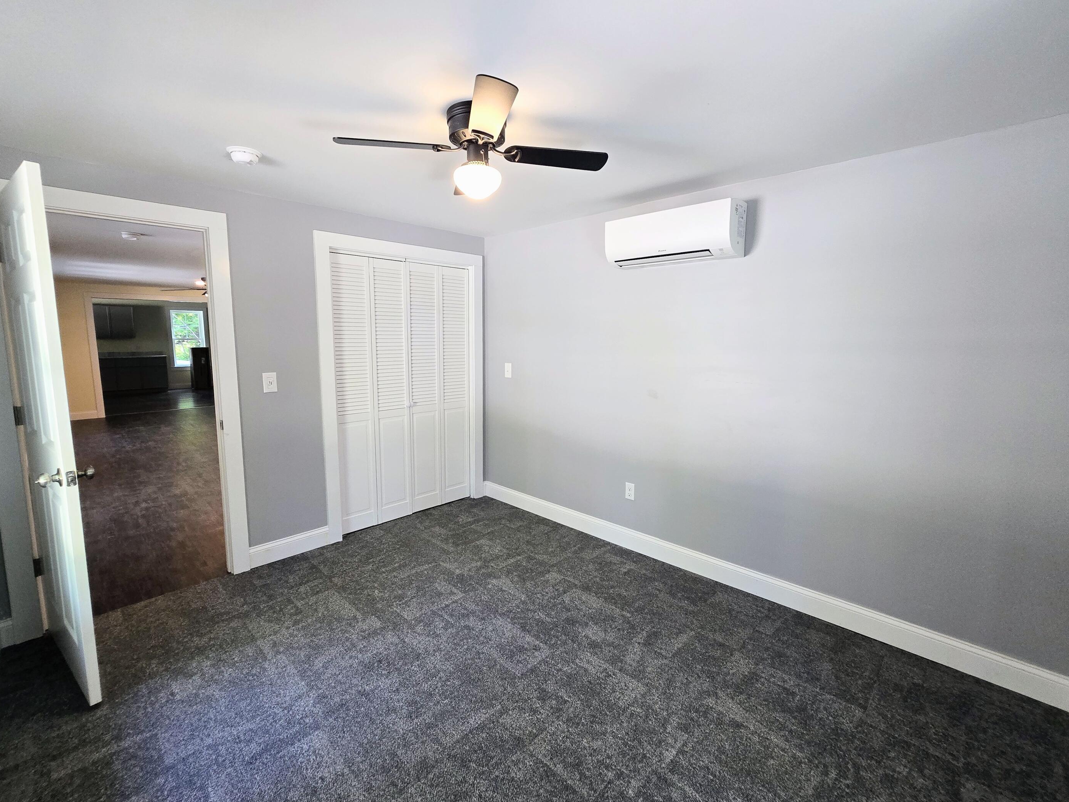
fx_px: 432
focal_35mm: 14
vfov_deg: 85.7
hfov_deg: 102.1
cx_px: 531
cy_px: 395
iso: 250
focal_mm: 2.2
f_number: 2.2
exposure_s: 1/60
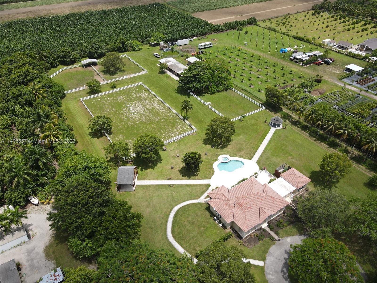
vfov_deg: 56.8
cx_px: 188
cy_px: 142
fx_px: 261
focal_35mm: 24
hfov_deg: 71.6
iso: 100
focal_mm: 4.5
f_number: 2.8
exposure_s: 1/640
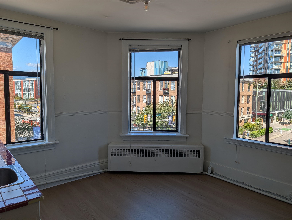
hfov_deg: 71.5
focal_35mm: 24
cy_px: 110
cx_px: 146
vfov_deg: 56.9
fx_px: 203
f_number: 1.68
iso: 19
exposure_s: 1/831
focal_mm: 6.9
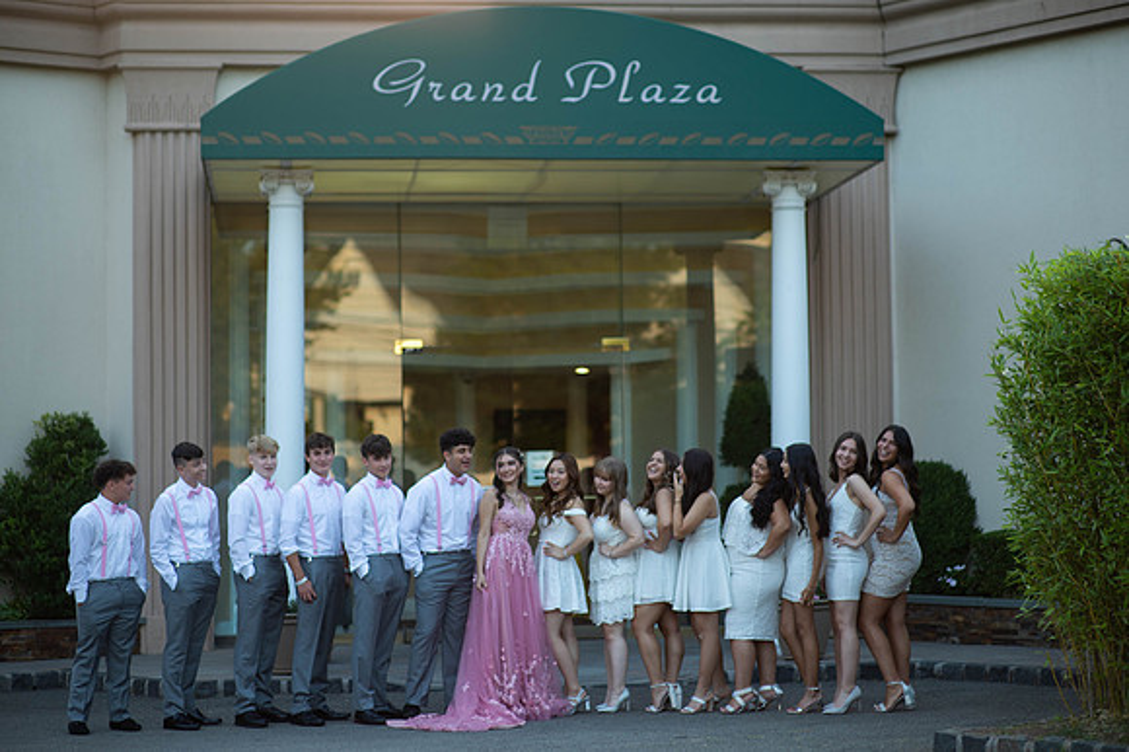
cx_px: 564
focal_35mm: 85
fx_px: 2664
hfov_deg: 23.9
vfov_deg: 16.1
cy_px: 376
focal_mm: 85
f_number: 2
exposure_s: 1/1000
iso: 250
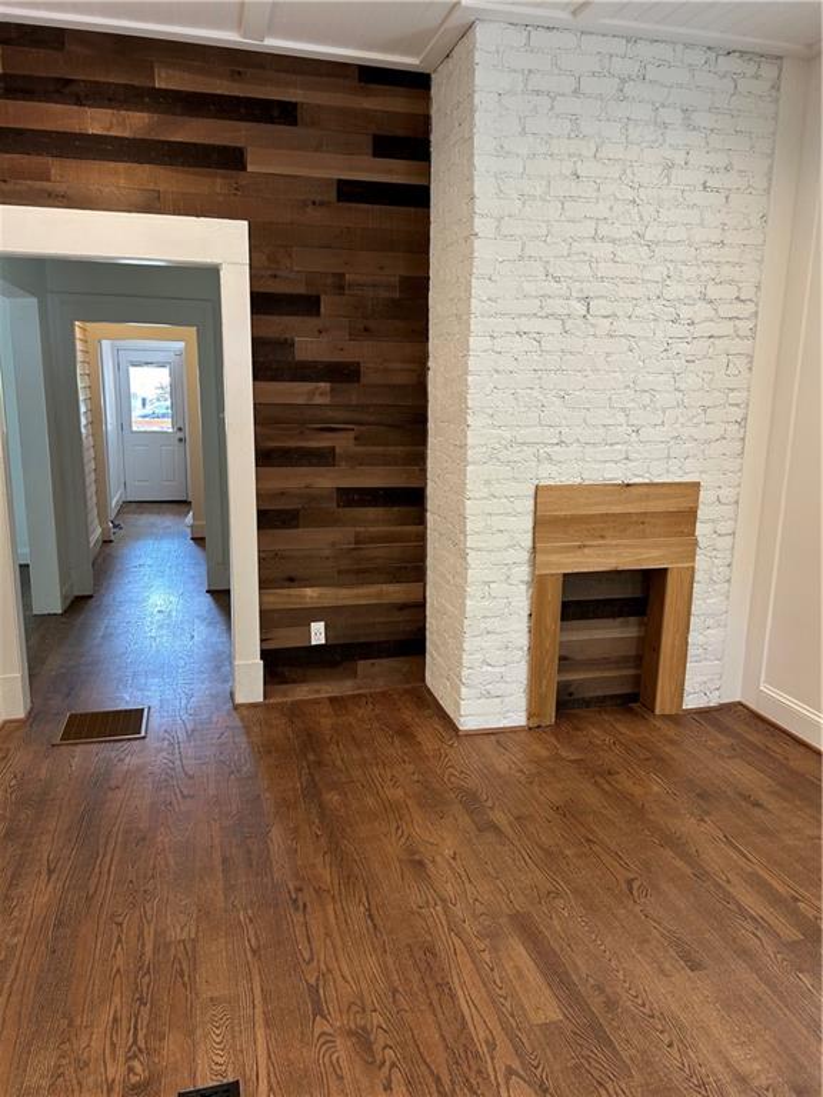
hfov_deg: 53.1
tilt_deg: -11.0
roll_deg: -1.5
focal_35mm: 26
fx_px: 824
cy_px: 548
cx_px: 412
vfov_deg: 67.3
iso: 64
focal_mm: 5.7
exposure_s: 1/60
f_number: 1.5
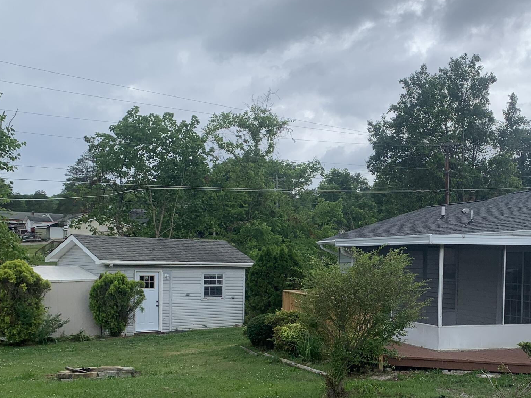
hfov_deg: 36.4
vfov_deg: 28.1
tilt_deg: -4.5
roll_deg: -1.3
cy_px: 308
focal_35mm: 51
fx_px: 782
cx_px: 412
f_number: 1.8
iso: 25
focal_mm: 4.25
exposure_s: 1/1490
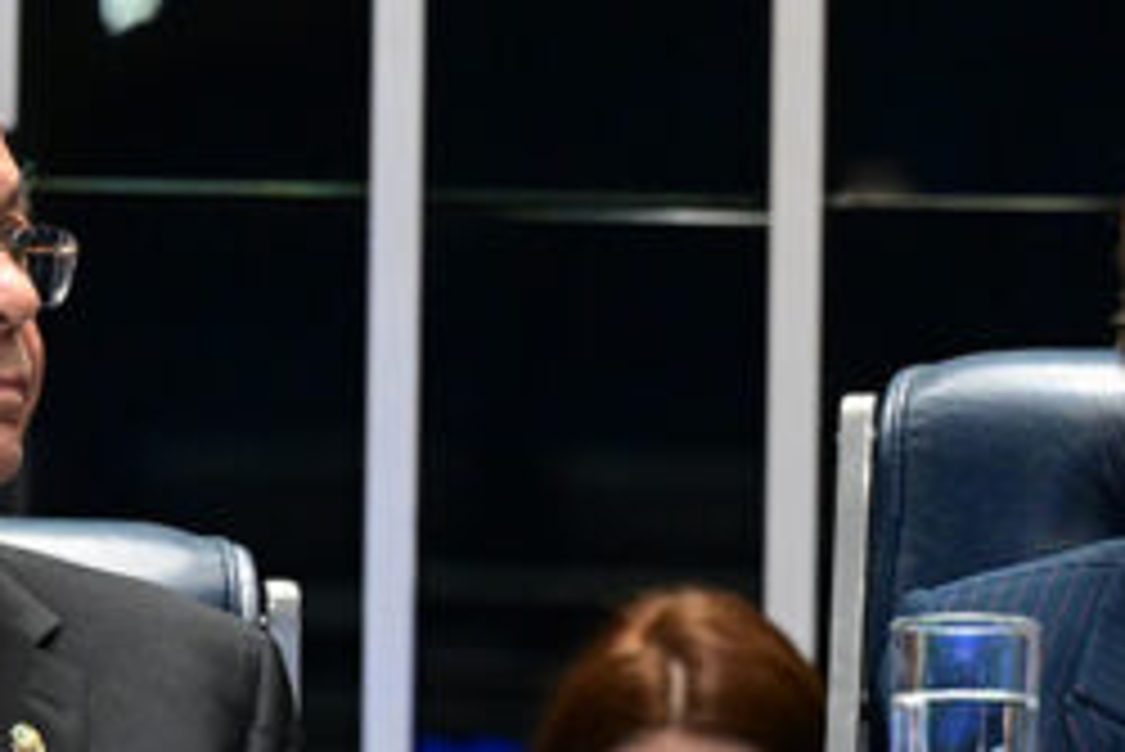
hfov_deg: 5.0
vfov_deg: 3.3
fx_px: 12882
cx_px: 540
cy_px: 252
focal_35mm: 412
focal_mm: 115
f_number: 3.2
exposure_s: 1/200
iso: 4000
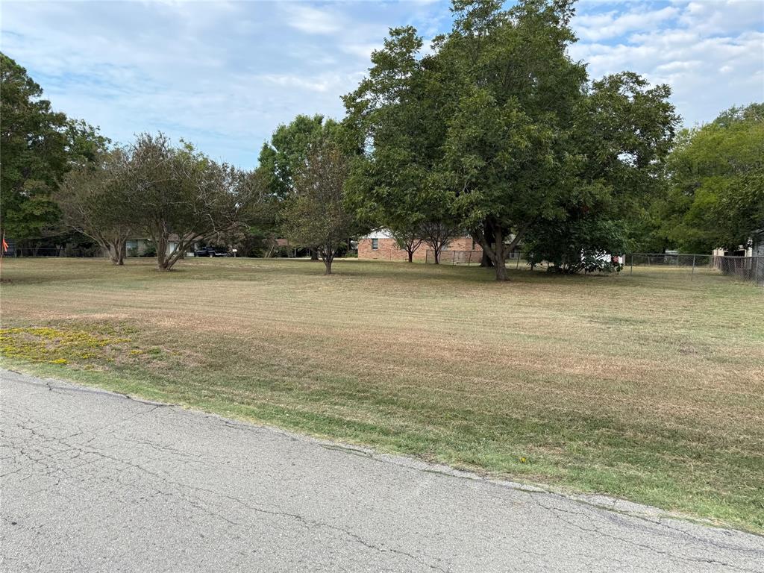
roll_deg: +3.8
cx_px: 382
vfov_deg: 56.8
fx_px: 530
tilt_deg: -3.6
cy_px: 286
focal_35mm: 24
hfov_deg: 71.6
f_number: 1.78
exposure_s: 1/1314
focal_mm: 6.76
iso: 80
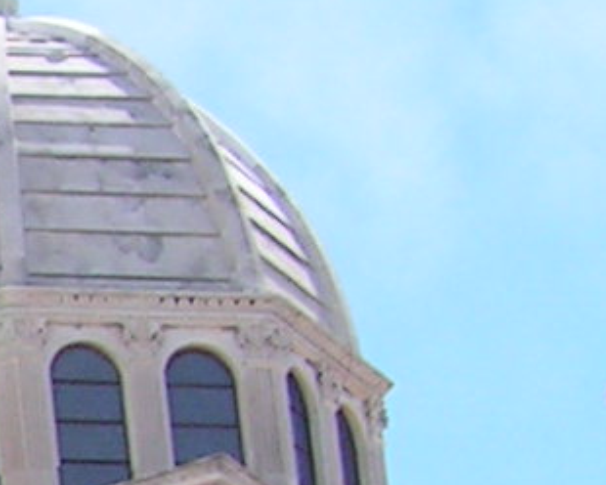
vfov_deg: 5.5
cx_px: -1277
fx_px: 4878
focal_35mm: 272
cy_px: 1035
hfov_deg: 6.4
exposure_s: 1/200
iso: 50
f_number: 5.6
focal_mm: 6.3
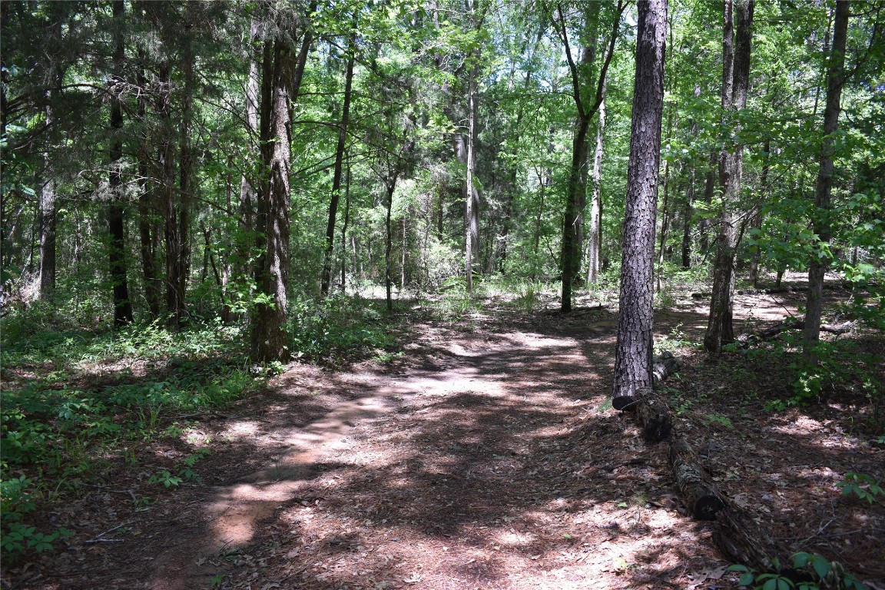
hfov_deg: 59.5
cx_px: 442
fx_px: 774
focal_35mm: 32
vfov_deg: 41.7
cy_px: 295
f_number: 4.5
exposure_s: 1/80
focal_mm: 21
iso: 100
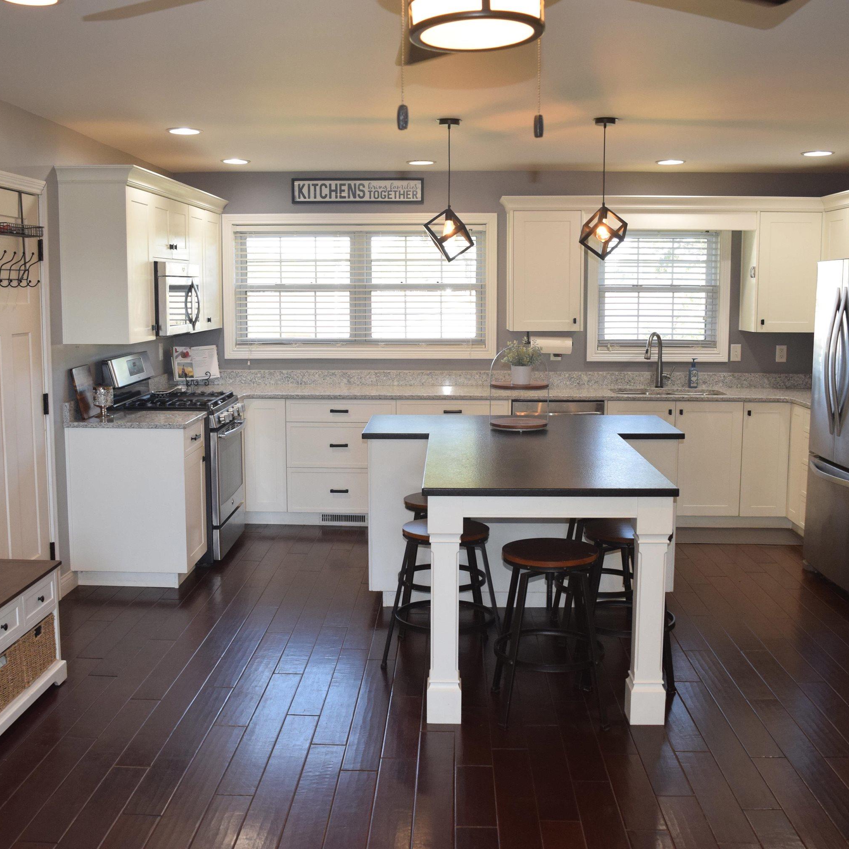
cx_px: 408
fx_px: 971
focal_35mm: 35
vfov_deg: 47.2
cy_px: 424
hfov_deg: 47.2
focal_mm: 18
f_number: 5
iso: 800
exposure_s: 1/100
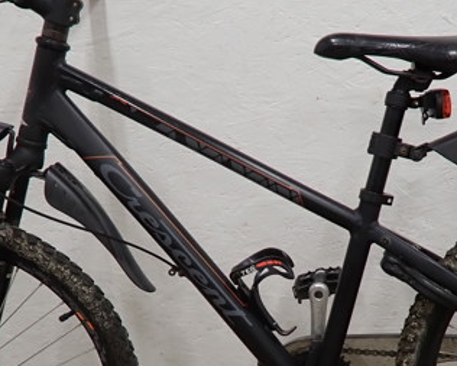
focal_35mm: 47
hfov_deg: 39.4
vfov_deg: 31.5
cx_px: 270
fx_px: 636
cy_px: 279
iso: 200
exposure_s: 1/60
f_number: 2
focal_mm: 3.33
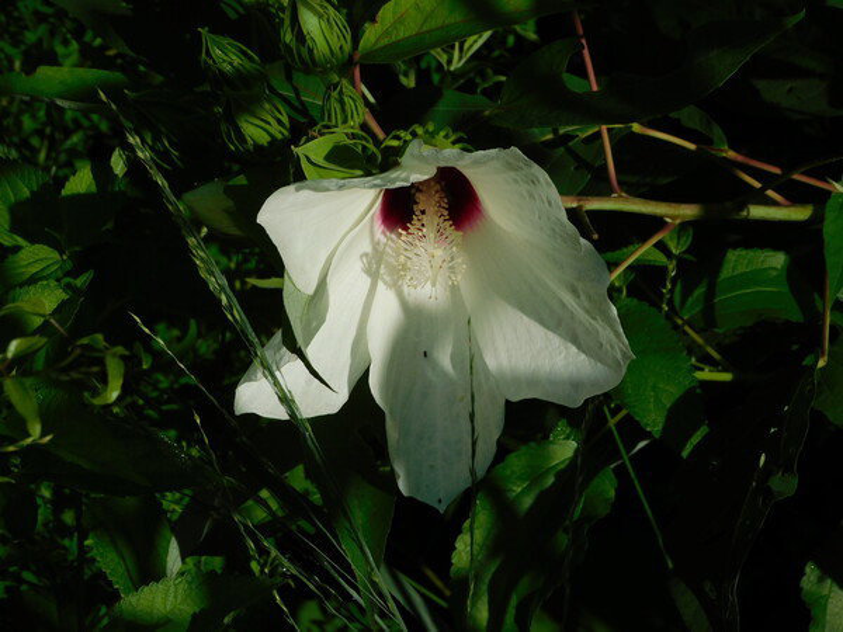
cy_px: 316
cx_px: 422
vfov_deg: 7.4
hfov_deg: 9.9
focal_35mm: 200
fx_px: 4871
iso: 125
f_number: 5.3
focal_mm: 35.8
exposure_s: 1/1250
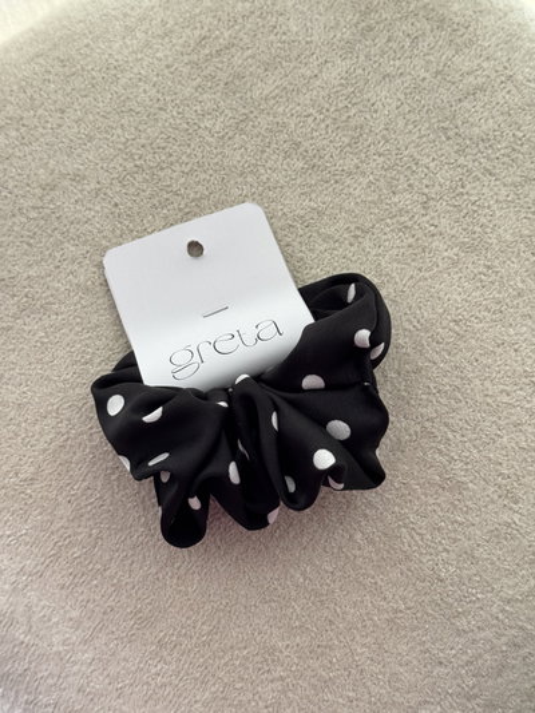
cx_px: 268
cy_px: 356
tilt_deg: -75.3
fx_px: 989
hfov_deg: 30.3
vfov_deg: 39.6
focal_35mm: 48
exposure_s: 1/84
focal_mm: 6.76
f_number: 1.78
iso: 100
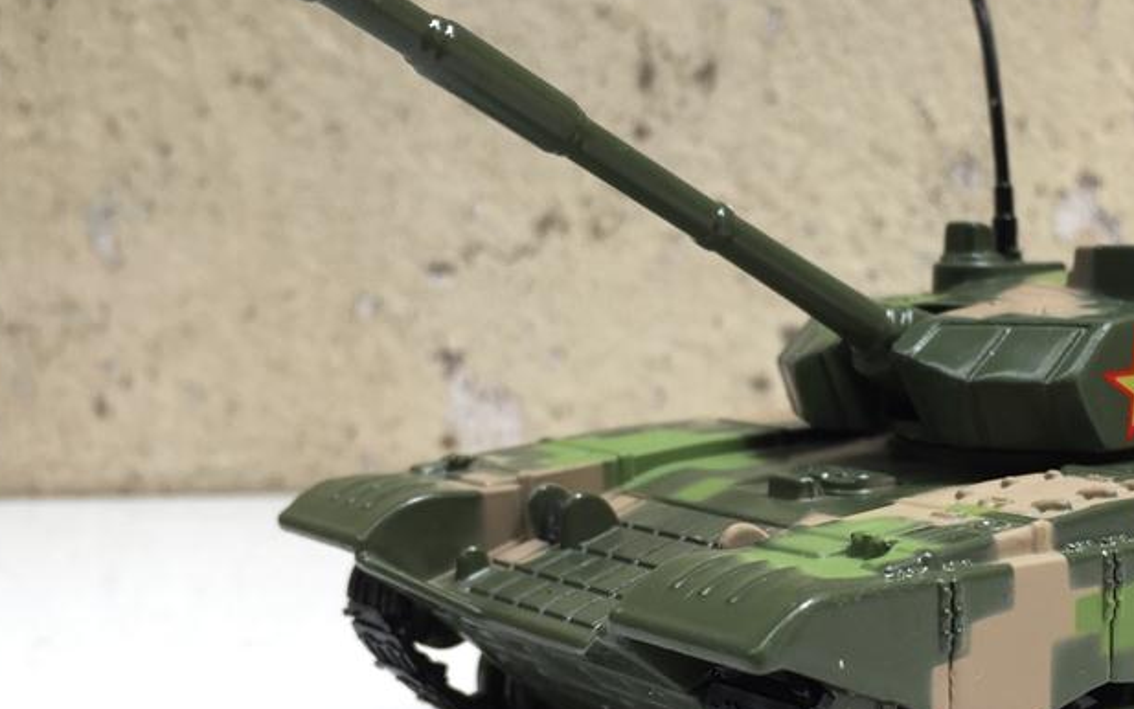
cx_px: 855
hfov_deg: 38.5
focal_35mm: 51
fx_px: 1577
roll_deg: -1.3
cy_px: 411
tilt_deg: -7.2
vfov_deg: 25.3
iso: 32
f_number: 2.2
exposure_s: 1/100
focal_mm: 4.15
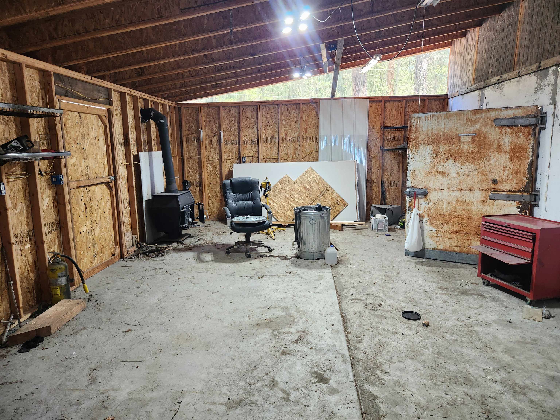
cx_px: 280
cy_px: 210
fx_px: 372
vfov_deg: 58.9
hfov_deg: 73.9
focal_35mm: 23
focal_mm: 5.4
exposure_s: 1/120
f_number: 1.8
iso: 200
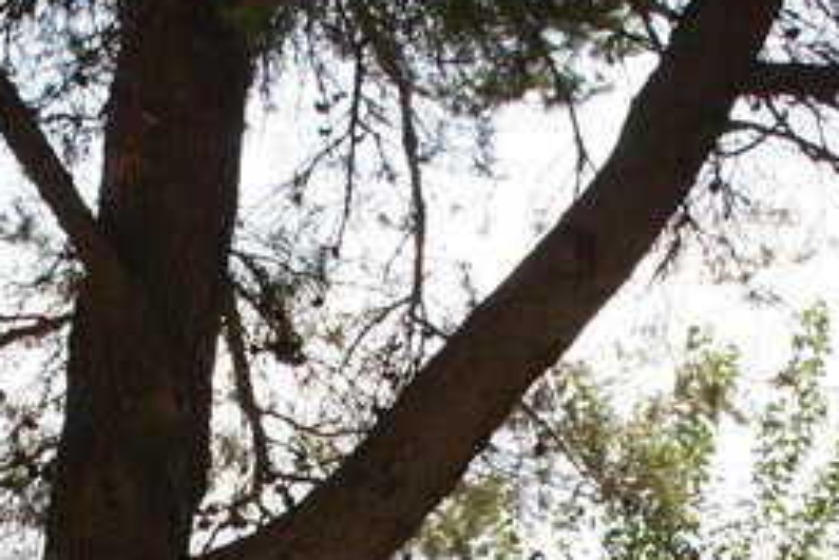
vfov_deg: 7.7
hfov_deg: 11.8
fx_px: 4057
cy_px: 963
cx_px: 244
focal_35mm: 174
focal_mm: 30
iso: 100
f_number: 6.3
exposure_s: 1/320
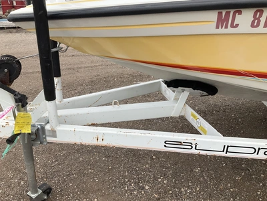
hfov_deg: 61.7
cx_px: 134
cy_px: 100
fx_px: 224
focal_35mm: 29
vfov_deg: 48.2
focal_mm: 3
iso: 25
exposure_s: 1/739
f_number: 1.8
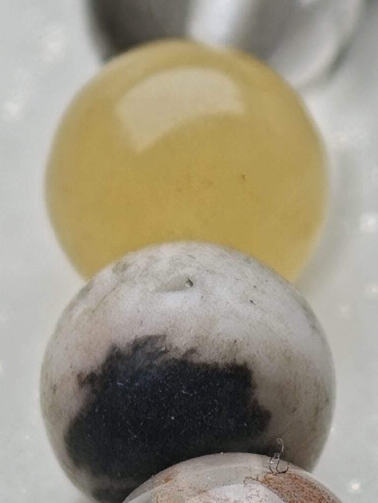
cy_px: 675
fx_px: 7979
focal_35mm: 548
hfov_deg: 2.7
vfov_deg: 3.6
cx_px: 236
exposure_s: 1/340
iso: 80
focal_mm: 16.53
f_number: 2.1
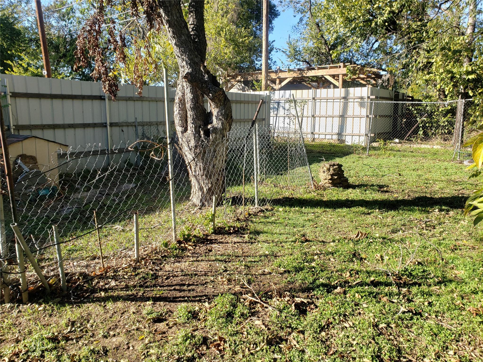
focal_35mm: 26
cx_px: 242
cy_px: 181
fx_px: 363
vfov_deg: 53.1
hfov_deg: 67.3
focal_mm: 4.3
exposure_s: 1/536
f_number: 2.4
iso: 50
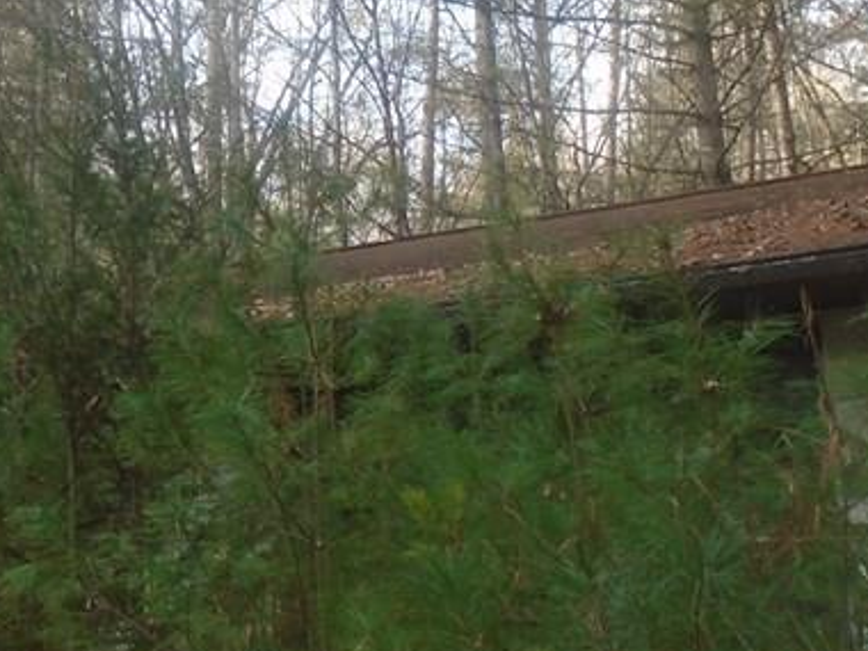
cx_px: 208
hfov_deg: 27.4
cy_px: 393
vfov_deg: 21.0
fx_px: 1755
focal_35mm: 70
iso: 100
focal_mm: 4.6
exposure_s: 1/125
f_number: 3.2
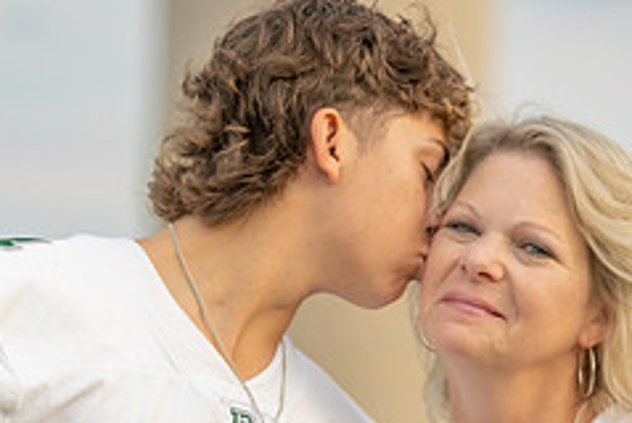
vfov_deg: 5.8
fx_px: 4131
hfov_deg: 8.7
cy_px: 461
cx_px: 362
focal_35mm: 235
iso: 125
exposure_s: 1/400
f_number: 2.8
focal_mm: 97
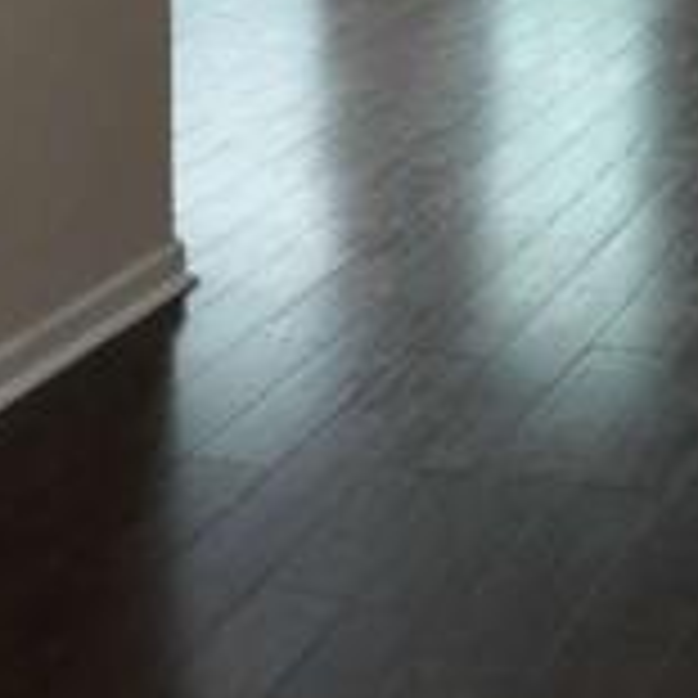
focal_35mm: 105
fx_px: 2395
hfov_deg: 16.6
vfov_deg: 15.6
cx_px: 374
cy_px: -270
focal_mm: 16
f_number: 2.8
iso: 2000
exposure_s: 1/160
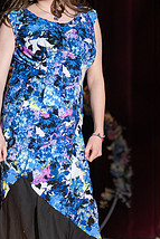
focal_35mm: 255
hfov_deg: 5.4
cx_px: 76
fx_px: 1697
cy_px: 101
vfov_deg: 8.1
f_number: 2.8
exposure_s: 1/800
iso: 500
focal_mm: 70
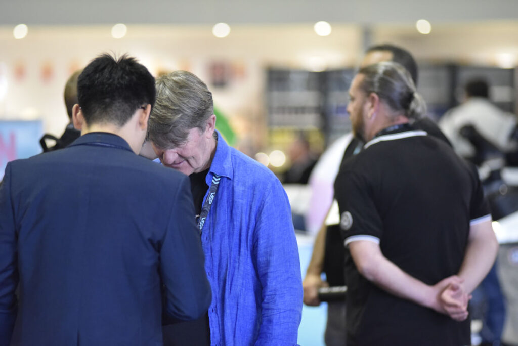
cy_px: 173
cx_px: 259
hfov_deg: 11.4
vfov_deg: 7.6
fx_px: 2591
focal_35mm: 180
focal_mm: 180
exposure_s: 1/400
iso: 6400
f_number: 2.8
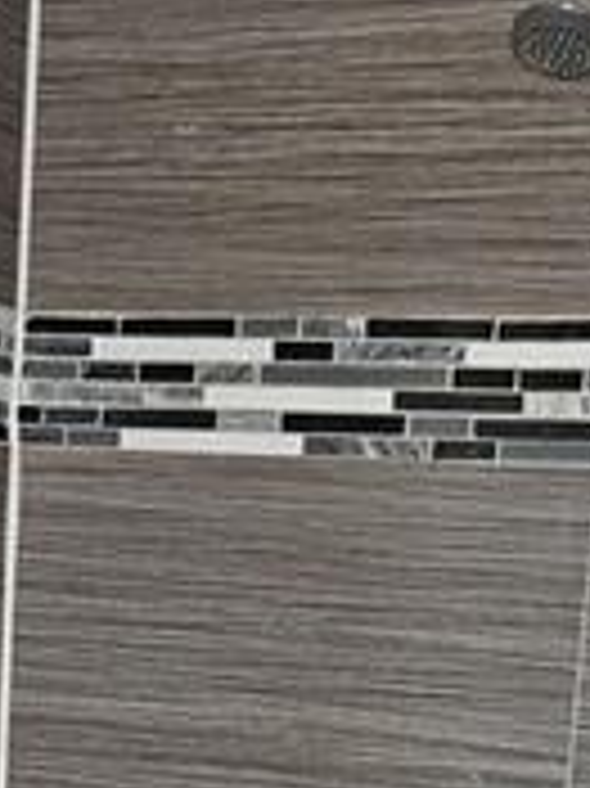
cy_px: 1067
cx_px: 189
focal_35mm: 101
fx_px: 2298
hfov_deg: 14.6
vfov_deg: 18.0
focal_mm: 5.4
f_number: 1.8
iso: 160
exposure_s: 1/9.99
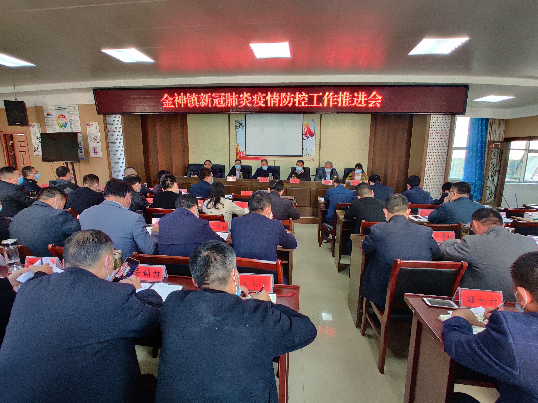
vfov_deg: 89.9
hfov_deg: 106.2
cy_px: 202
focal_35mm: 13
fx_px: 202
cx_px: 269
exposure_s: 1/33
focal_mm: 2.25
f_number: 2.2
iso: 400
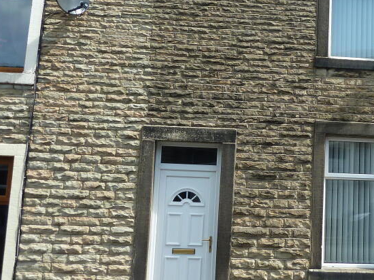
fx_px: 583
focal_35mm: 54
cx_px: 296
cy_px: 101
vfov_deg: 26.9
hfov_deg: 34.5
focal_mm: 4.7
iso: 80
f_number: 4
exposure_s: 1/320
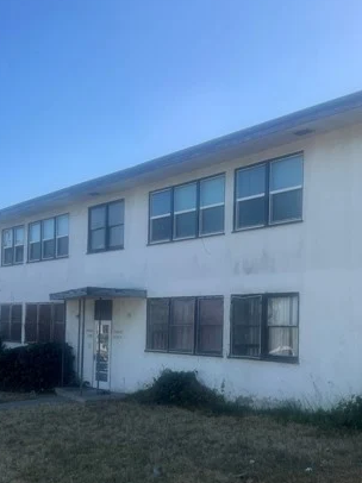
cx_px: 211
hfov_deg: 35.0
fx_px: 572
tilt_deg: +2.0
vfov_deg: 45.4
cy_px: 306
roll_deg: -1.7
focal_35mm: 41
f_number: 1.5
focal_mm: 5.7
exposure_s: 1/2994
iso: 50
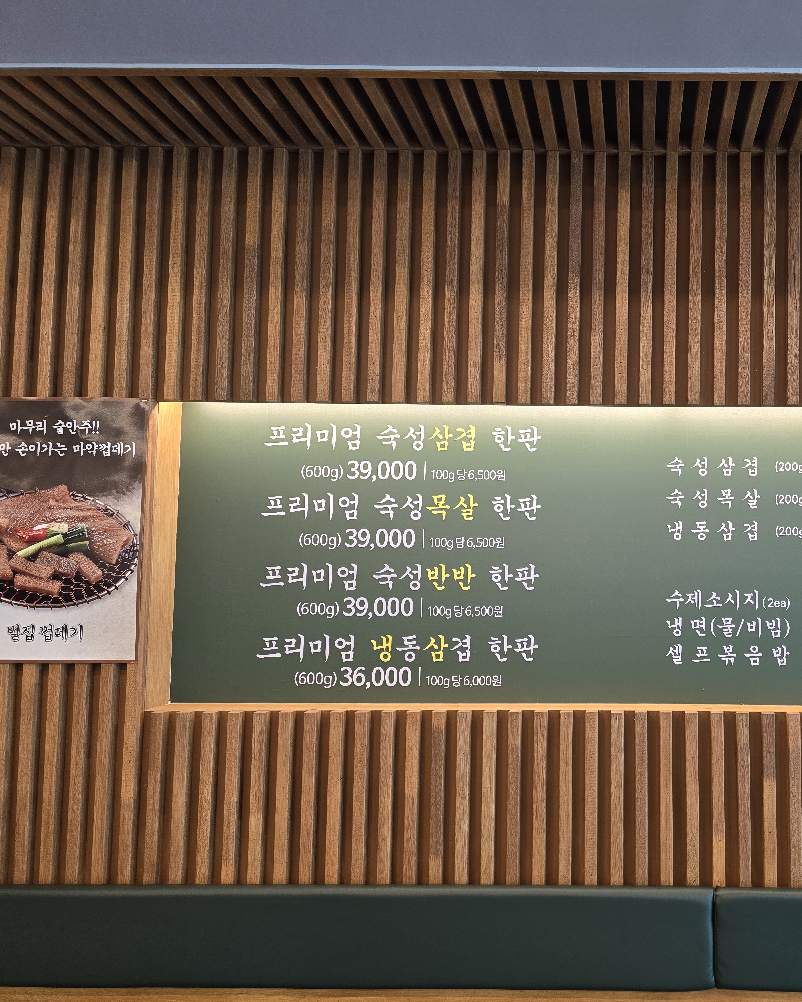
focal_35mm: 30
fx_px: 890
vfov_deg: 58.8
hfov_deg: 46.1
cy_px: 502
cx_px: 636
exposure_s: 1/120
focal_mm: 6.3
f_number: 1.7
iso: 125
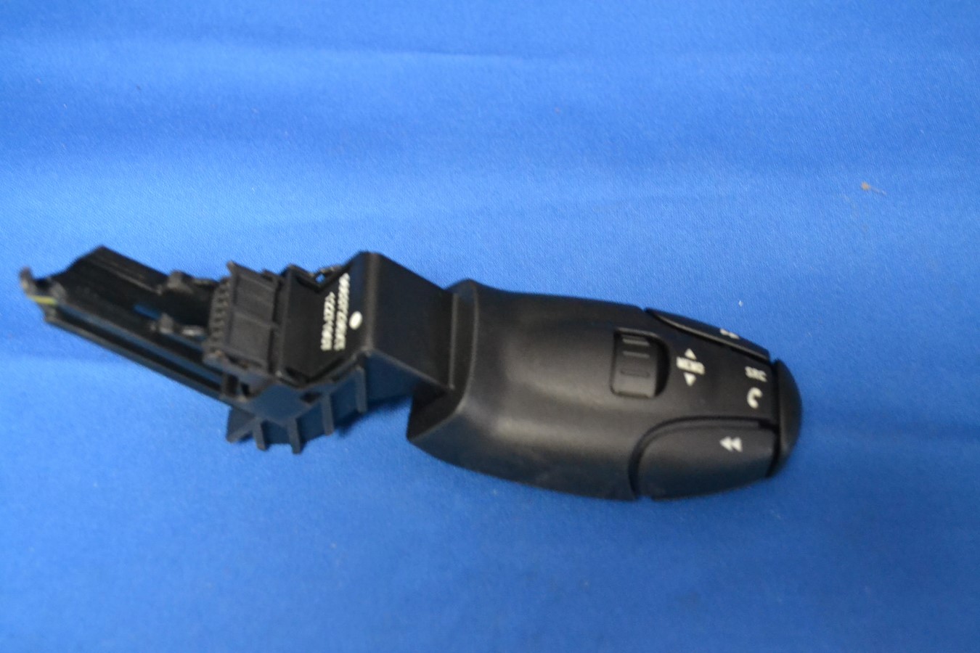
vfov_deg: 30.8
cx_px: 490
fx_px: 1184
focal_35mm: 44
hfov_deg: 45.0
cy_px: 326
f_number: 4.5
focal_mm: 29
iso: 3200
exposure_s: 1/20
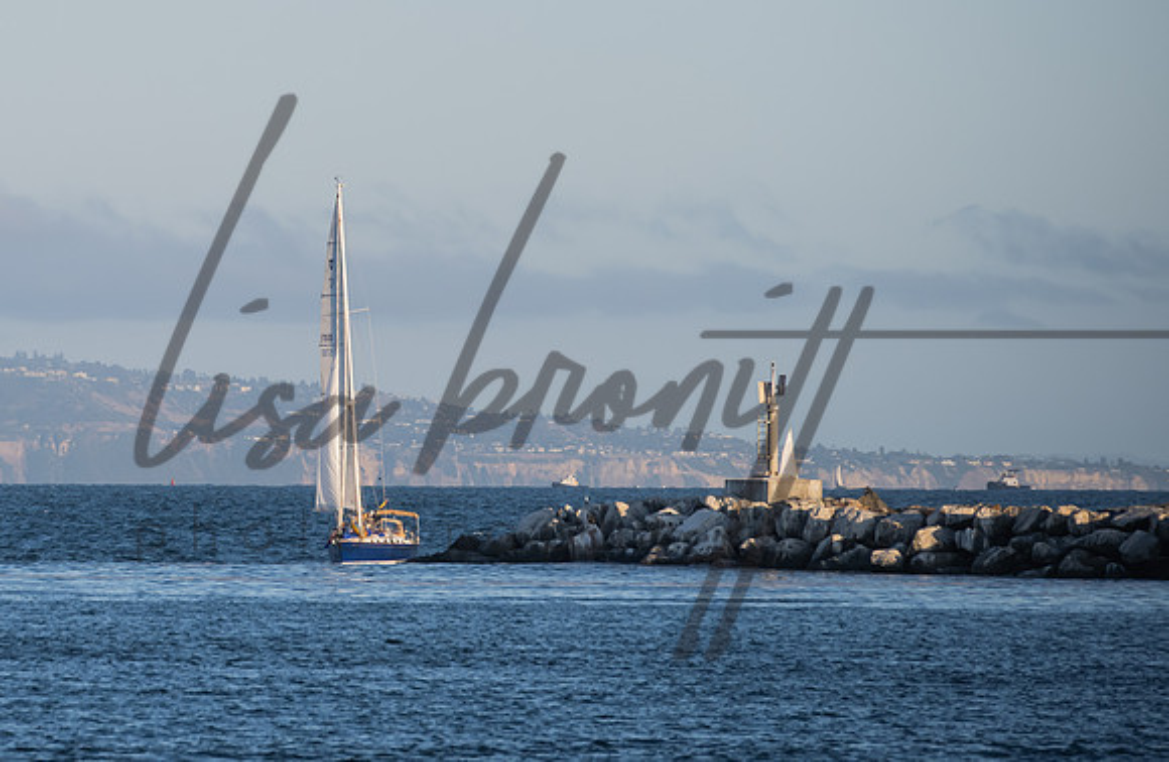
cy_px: 189
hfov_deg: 5.8
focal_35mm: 357
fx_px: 11527
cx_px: 155
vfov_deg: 3.8
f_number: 6.3
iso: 320
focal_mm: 200
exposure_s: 1/800
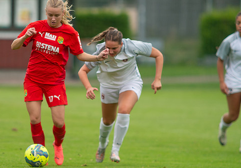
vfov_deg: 2.1
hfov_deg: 3.0
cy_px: 78
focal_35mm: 668
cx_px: 54
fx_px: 4534
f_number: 4
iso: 500
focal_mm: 420
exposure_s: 1/1250
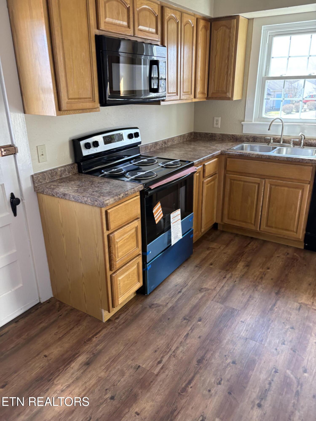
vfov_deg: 67.3
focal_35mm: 26
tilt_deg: -21.6
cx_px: 158
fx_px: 316
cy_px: 210
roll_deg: +2.0
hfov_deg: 53.1
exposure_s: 1/77
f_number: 1.6
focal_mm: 5.96
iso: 125
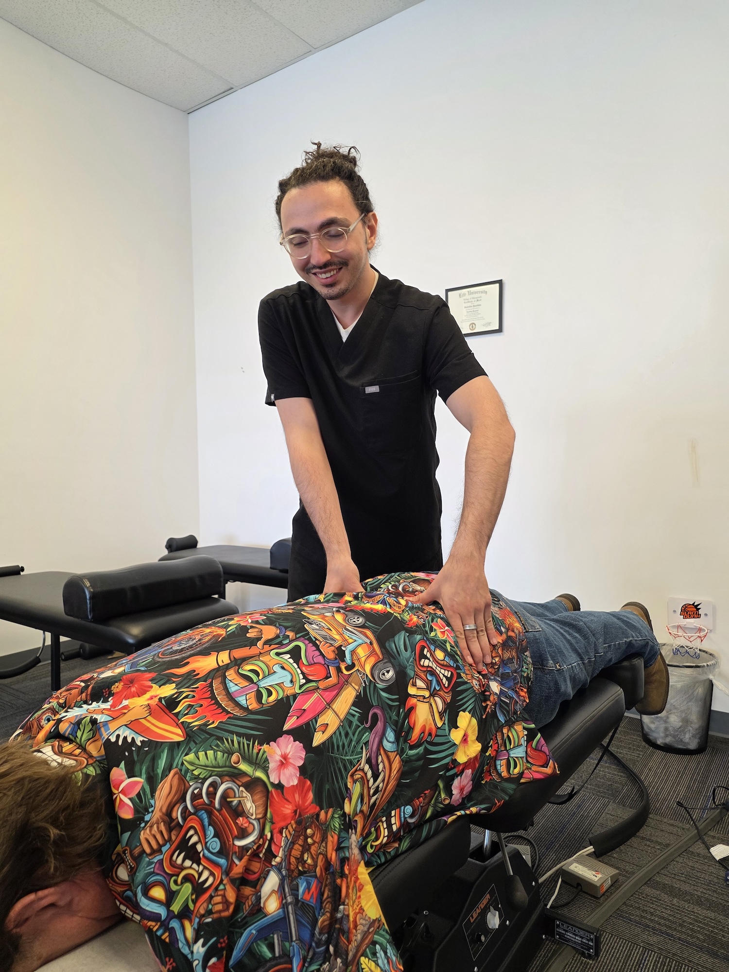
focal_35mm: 23
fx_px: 646
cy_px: 486
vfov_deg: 73.9
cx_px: 364
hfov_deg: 58.9
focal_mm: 6.25
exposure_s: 1/120
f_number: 1.7
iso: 200
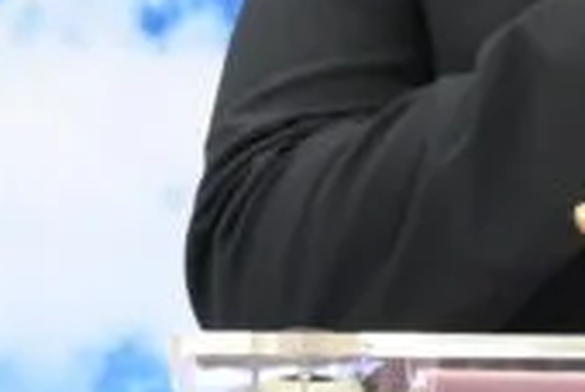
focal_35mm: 889
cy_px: -19
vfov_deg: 1.6
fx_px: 14471
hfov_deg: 2.3
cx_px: 829
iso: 2000
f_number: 4
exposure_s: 1/160
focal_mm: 99
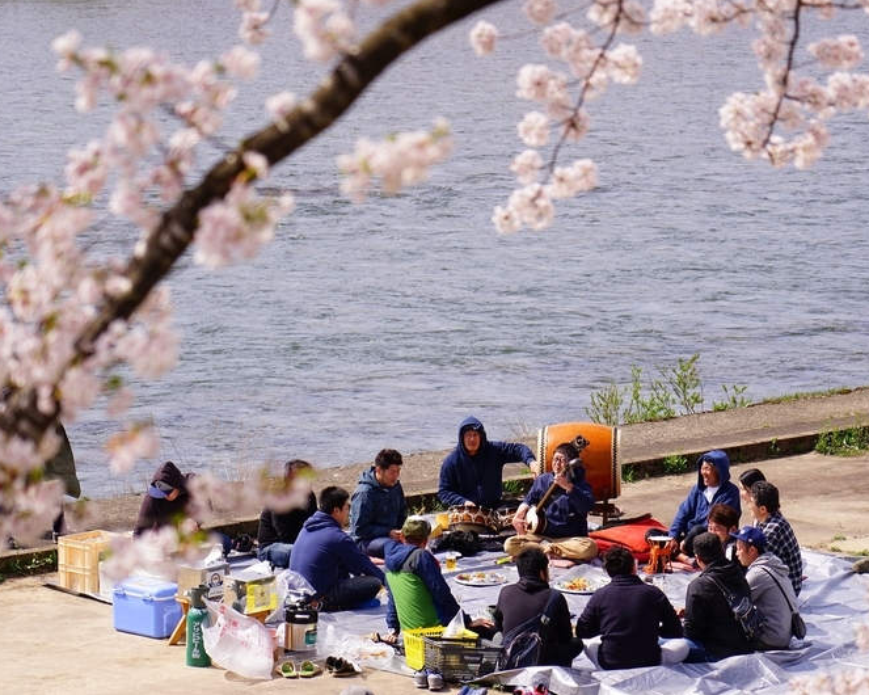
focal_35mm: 119
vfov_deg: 13.0
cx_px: 474
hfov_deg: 16.2
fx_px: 3060
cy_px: 348
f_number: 4
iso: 125
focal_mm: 105
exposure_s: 1/800
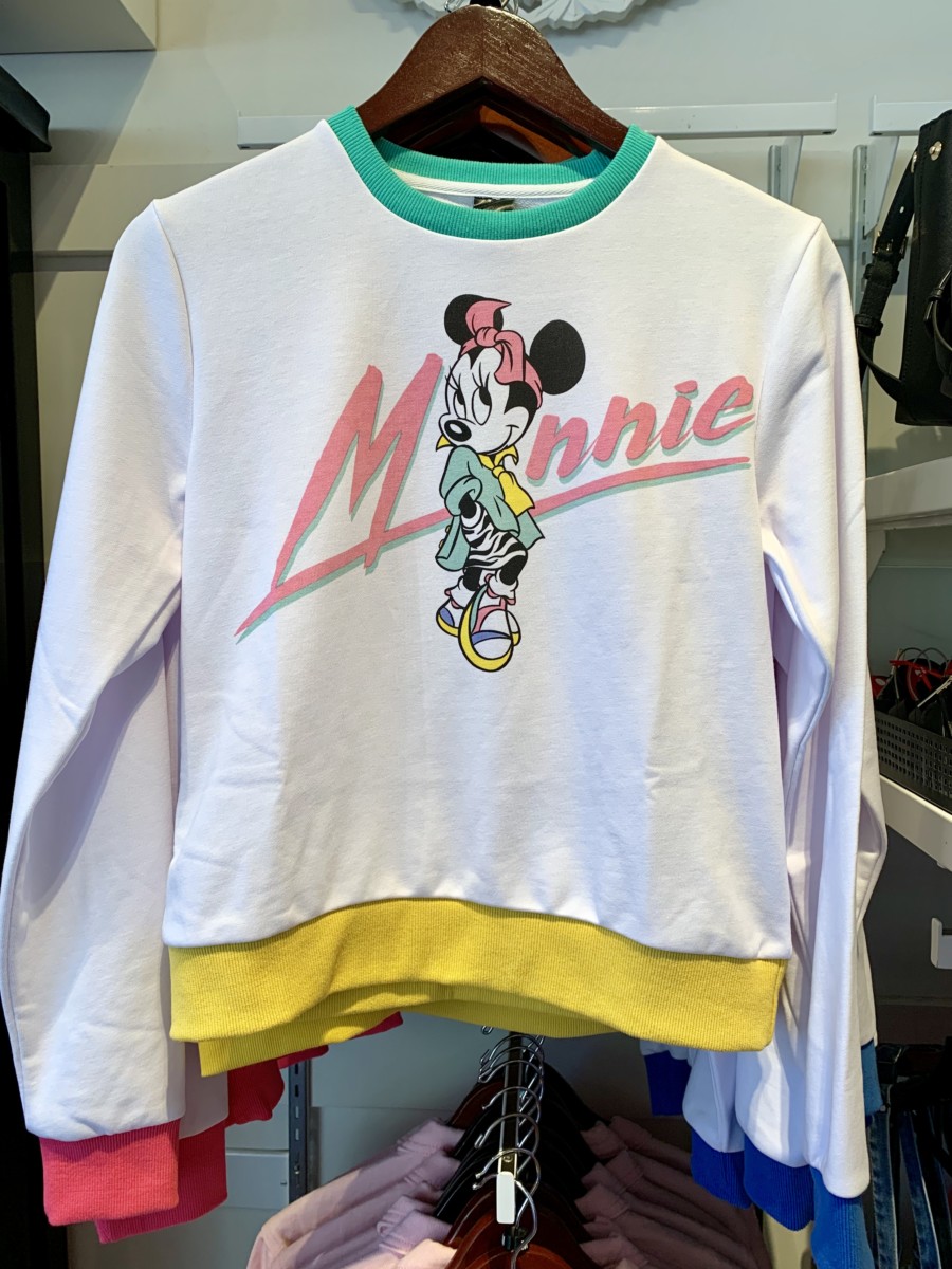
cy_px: 634
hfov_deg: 53.1
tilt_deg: -2.8
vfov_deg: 67.3
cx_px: 476
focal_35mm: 26
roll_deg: -0.4
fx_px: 953
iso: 64
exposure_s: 1/120
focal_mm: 4.25
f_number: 1.8
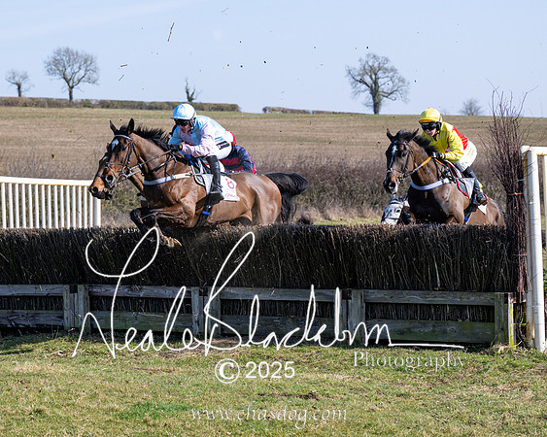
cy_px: 202
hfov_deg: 16.9
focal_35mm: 114
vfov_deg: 13.5
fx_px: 1842
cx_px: 193
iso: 200
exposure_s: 1/2000
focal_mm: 70
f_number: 4
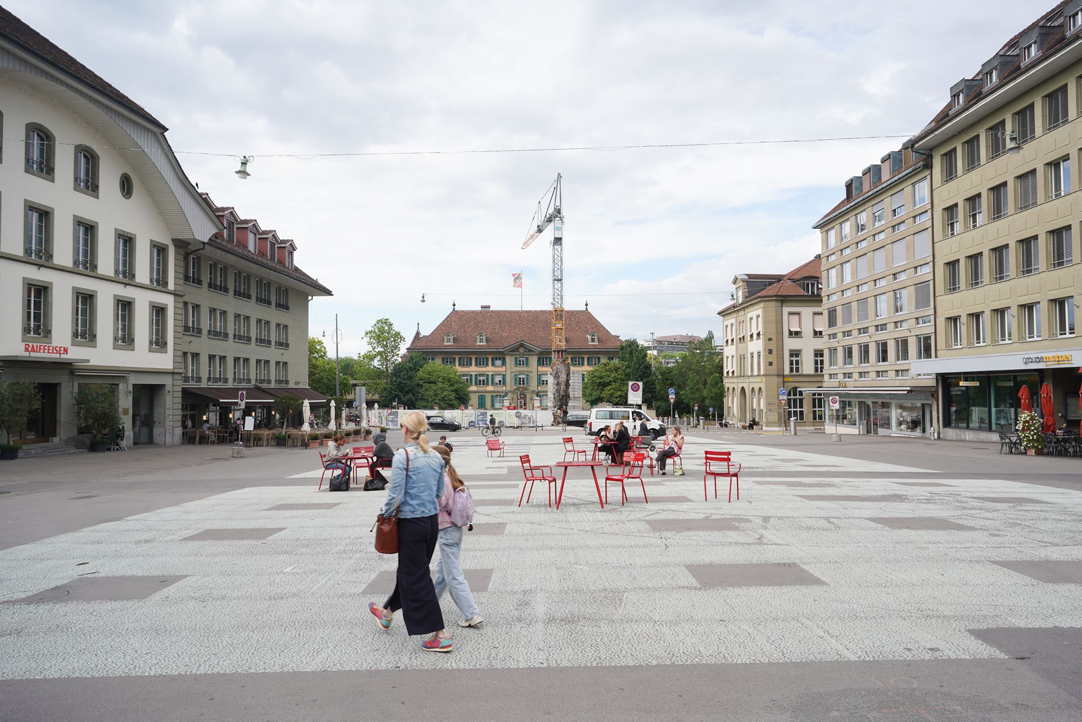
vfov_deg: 53.1
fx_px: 721
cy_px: 361
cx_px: 541
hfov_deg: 73.7
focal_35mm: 24
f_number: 10
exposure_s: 1/100
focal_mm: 24
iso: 100
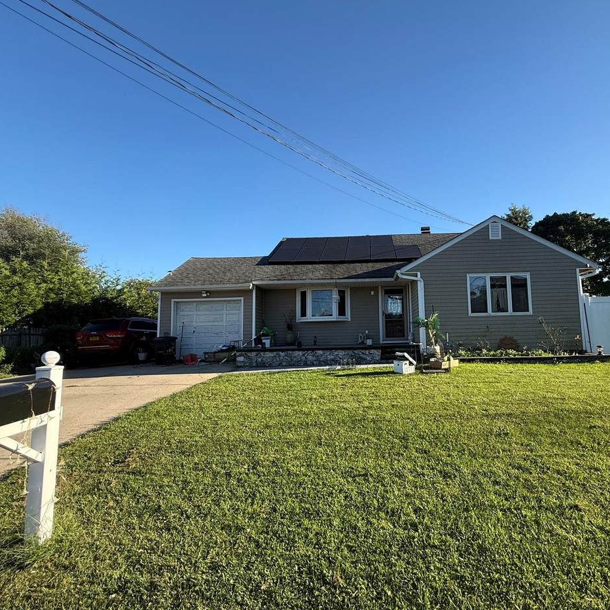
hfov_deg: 83.0
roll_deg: +0.8
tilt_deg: +5.4
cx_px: 364
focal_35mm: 17
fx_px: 339
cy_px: 307
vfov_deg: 84.0
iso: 50
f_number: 2.2
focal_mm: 2.22
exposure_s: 1/717
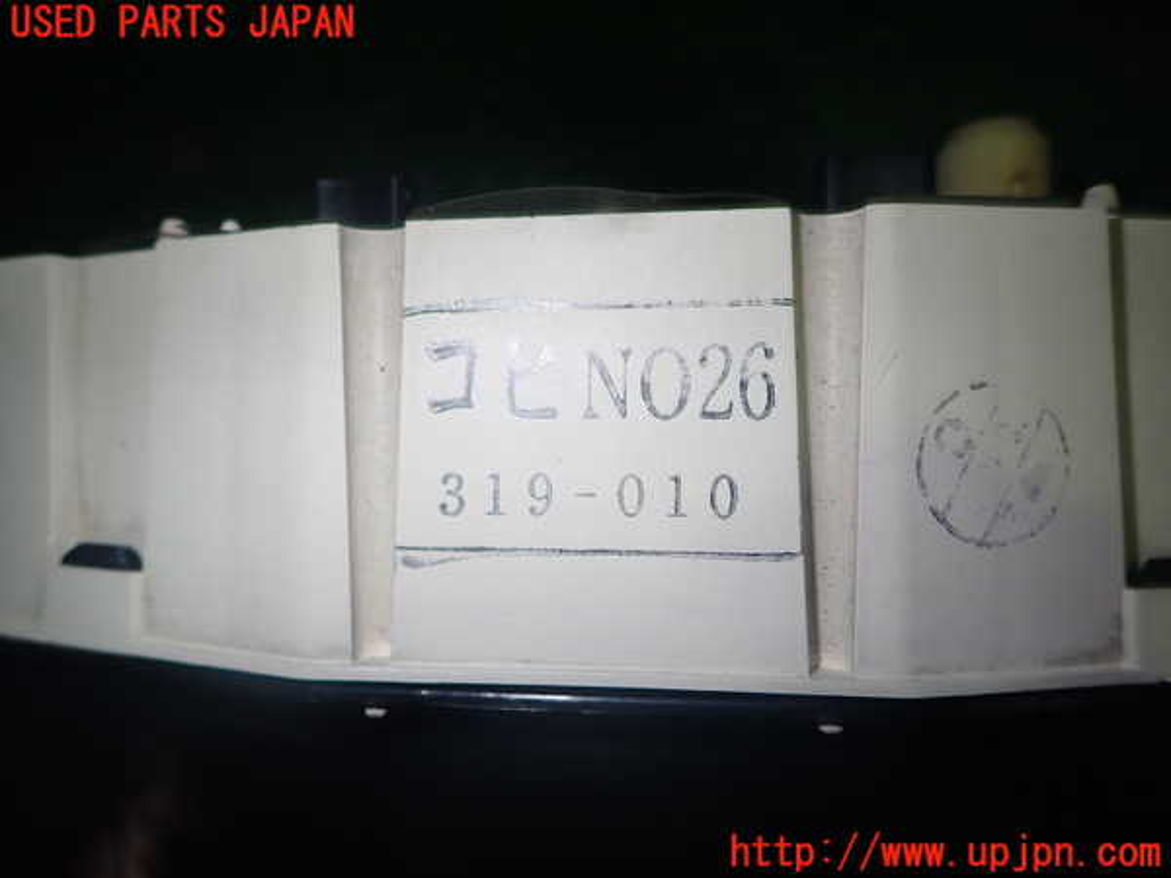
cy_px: 439
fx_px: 846
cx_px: 586
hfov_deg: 69.4
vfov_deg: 54.9
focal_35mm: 25
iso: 200
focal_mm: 4.5
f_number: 5.6
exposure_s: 1/30
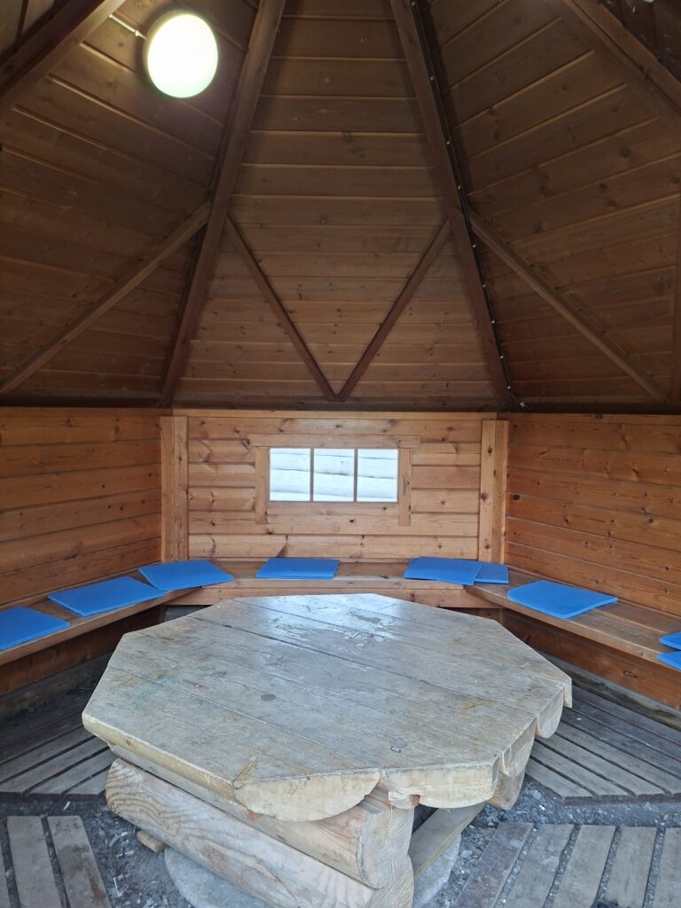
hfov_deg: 58.9
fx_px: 603
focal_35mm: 23
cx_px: 340
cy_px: 454
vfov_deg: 73.9
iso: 200
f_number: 1.8
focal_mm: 5.54
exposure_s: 1/100
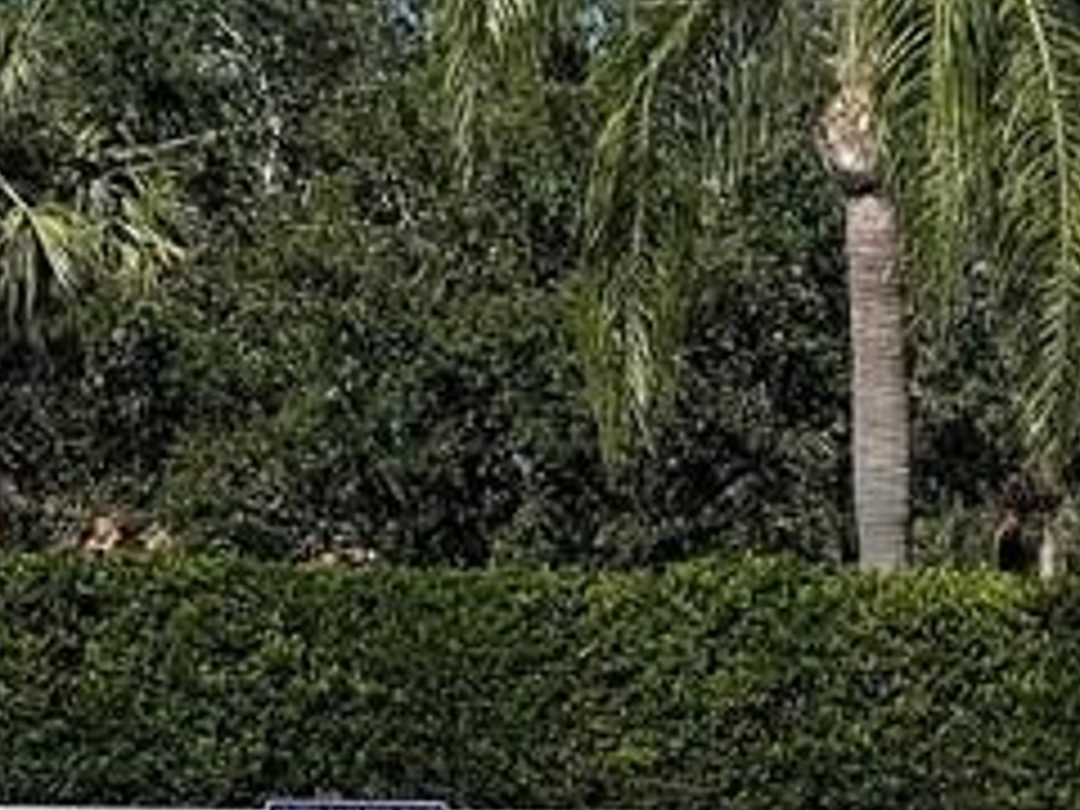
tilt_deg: -11.3
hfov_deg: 17.2
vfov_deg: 12.2
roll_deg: +0.3
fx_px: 3463
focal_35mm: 111
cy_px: 1472
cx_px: 1161
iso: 32
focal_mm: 4.2
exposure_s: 1/7299
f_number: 1.6
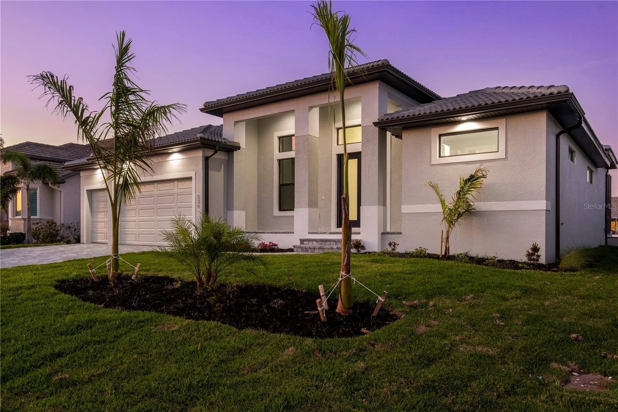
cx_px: 309
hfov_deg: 69.4
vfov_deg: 49.5
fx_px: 446
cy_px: 206
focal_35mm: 26
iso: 160
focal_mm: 17.4
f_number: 9
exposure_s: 3
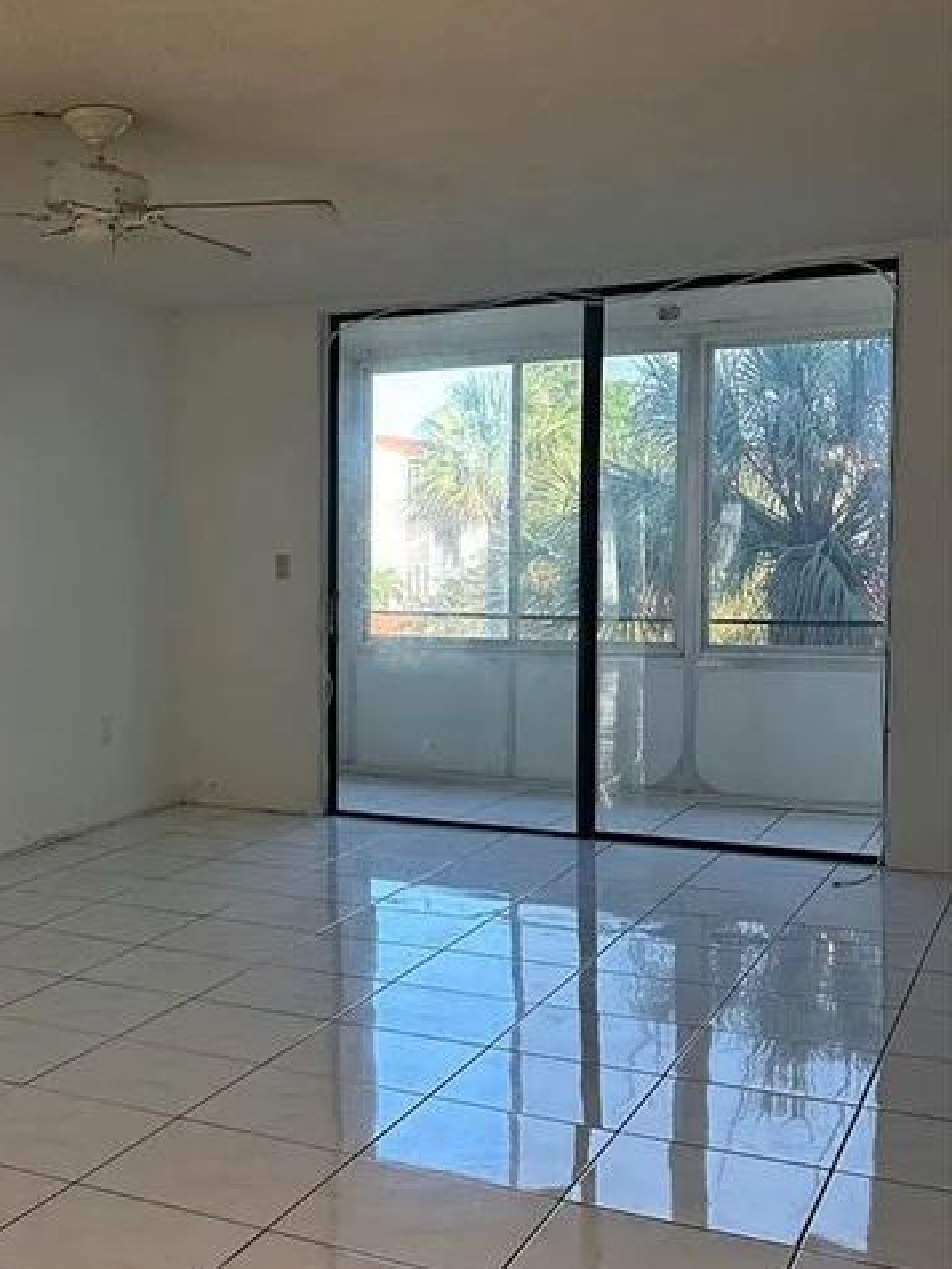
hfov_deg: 32.0
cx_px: 101
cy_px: 654
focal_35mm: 43
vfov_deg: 43.8
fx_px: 1577
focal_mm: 6.86
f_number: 1.78
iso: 200
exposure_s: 1/120
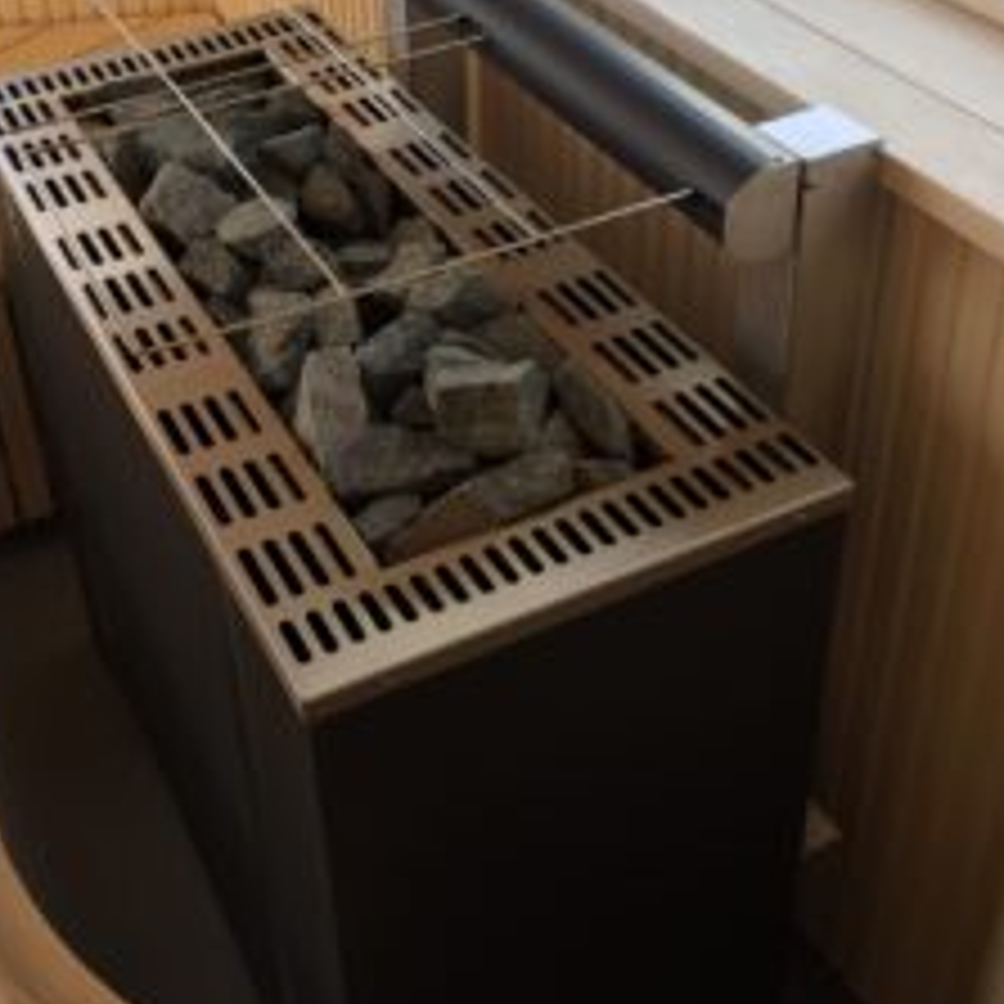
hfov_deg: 36.7
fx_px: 1509
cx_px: 401
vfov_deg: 36.3
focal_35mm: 46
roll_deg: +1.3
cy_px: 302
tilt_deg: -35.9
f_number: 2.2
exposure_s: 1/100
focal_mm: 4.15
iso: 32
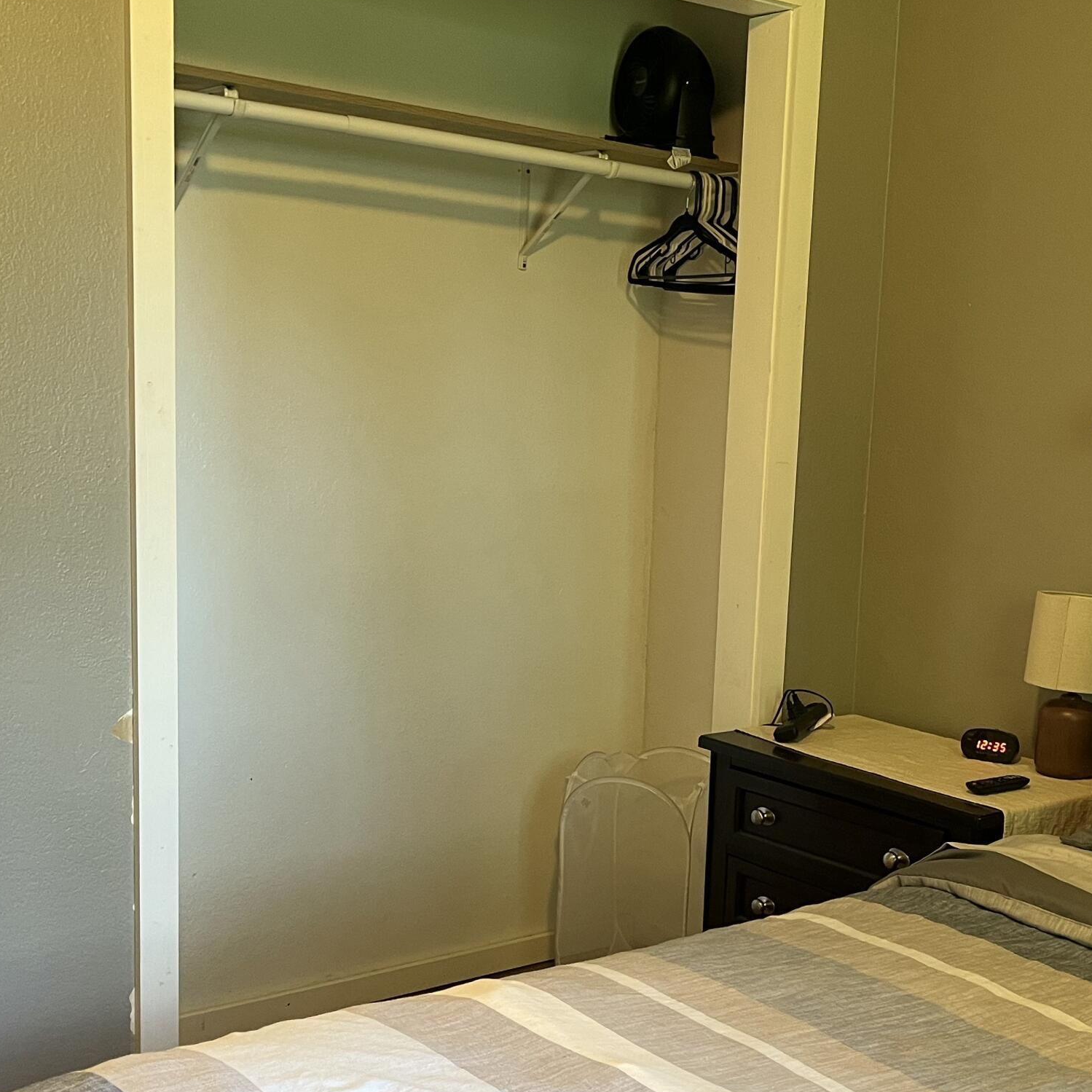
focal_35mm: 46
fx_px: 1642
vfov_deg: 36.6
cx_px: 654
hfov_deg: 36.7
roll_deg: -2.8
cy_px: 681
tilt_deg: -9.7
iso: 250
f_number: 1.6
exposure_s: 1/60
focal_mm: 5.1
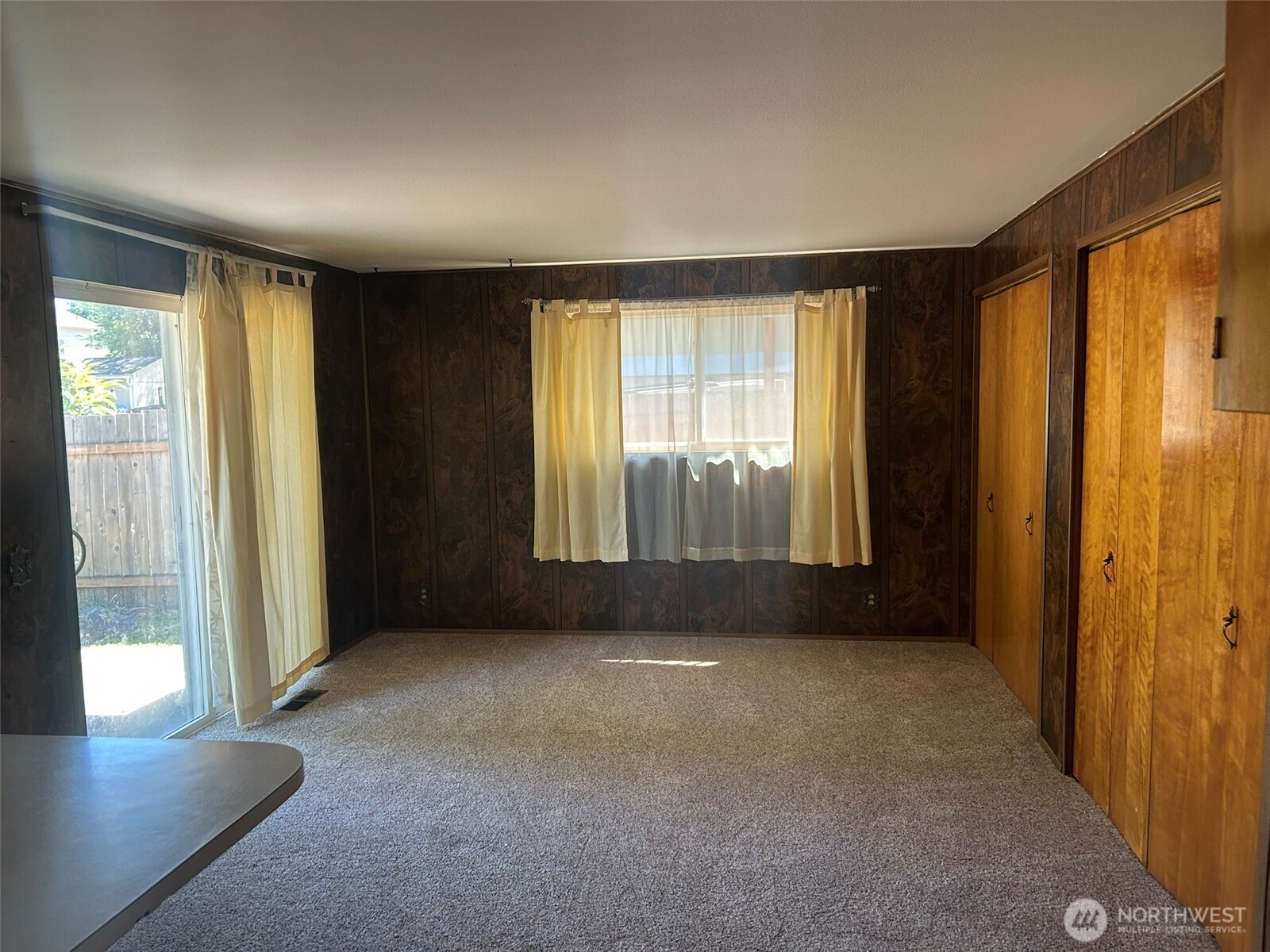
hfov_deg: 67.3
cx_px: 635
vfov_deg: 53.1
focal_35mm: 26
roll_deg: +1.2
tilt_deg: -5.6
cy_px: 476
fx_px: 954
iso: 125
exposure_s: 1/121
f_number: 1.5
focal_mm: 5.7
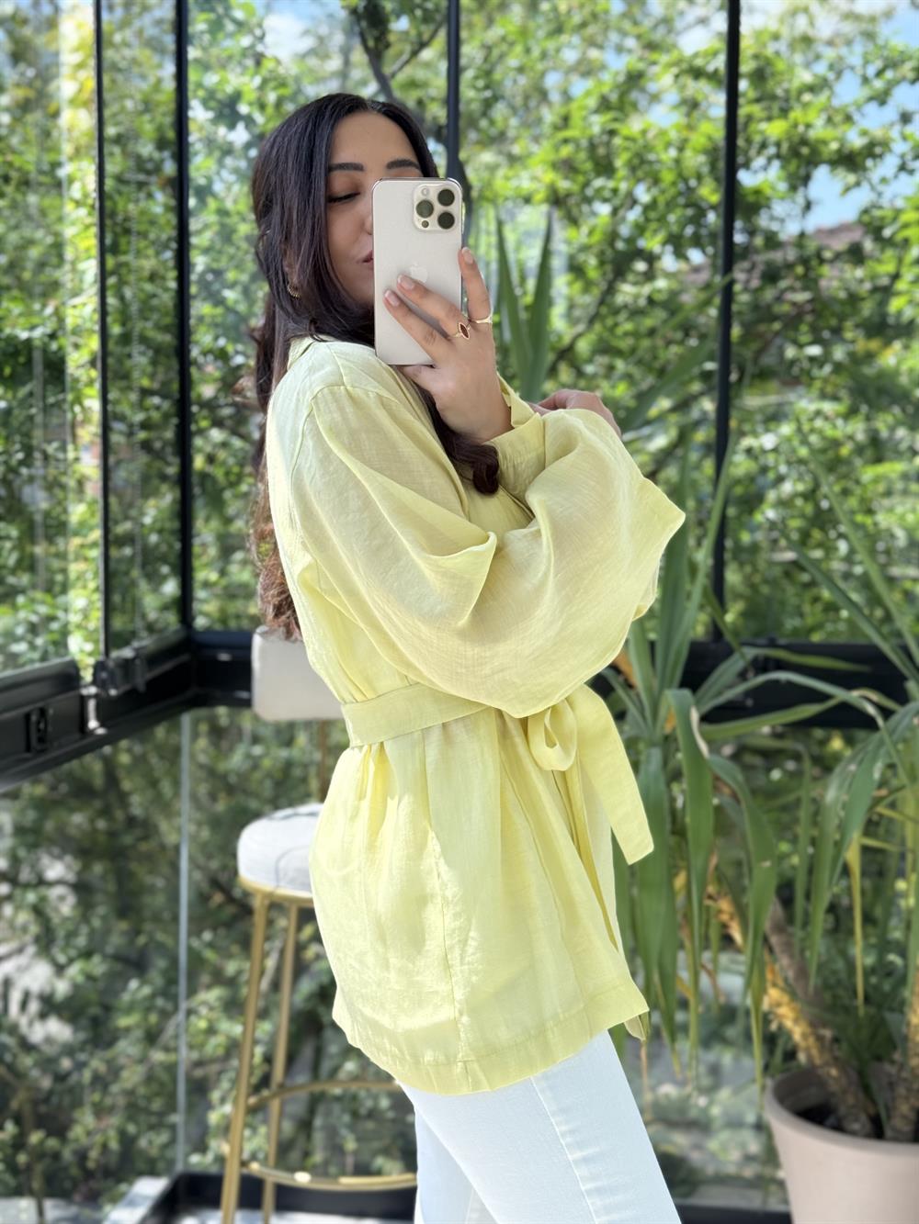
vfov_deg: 39.7
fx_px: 1699
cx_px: 460
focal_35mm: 48
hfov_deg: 30.3
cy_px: 612
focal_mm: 6.76
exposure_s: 1/706
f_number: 1.78
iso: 80
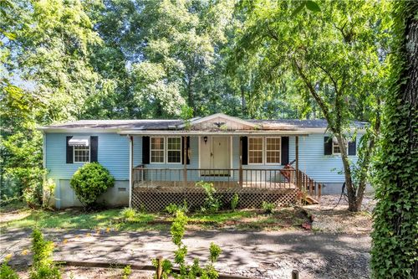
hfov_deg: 78.6
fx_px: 255
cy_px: 140
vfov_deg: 57.2
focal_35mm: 22
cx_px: 209
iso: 100
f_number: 2.8
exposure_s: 1/15
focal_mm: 8.38
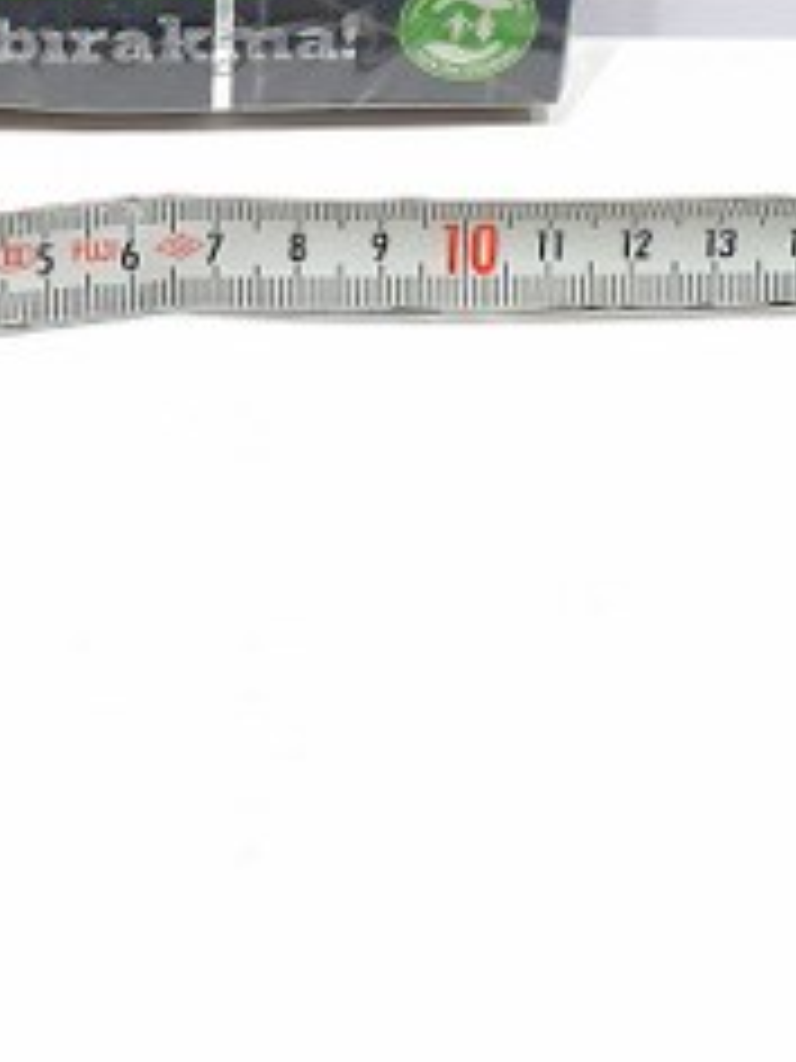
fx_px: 2024
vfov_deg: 26.3
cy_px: -194
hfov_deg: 22.0
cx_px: 166
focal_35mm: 66
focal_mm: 4.32
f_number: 2.4
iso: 160
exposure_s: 1/50
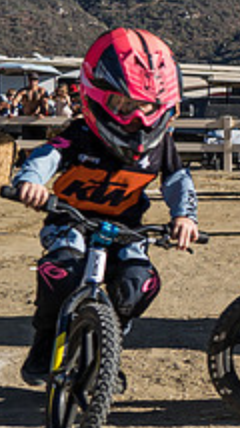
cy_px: 161
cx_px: 556
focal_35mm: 128
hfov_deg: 8.7
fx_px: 1452
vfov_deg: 16.8
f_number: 4
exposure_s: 1/1600
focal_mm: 30
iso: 125
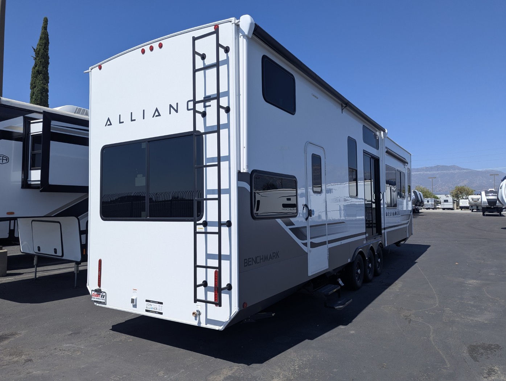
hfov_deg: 71.5
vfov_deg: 56.9
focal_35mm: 24
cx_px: 253
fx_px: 351
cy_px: 190
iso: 48
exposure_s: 1/2410
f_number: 1.85
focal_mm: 6.81
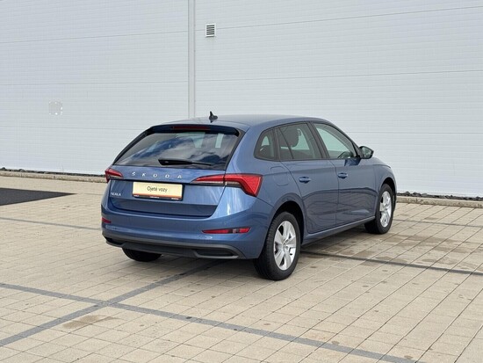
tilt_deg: -5.1
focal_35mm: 48
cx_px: 242
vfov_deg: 30.3
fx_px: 670
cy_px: 182
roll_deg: +0.1
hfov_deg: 39.6
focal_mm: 6.76
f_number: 1.78
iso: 64
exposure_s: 1/1637
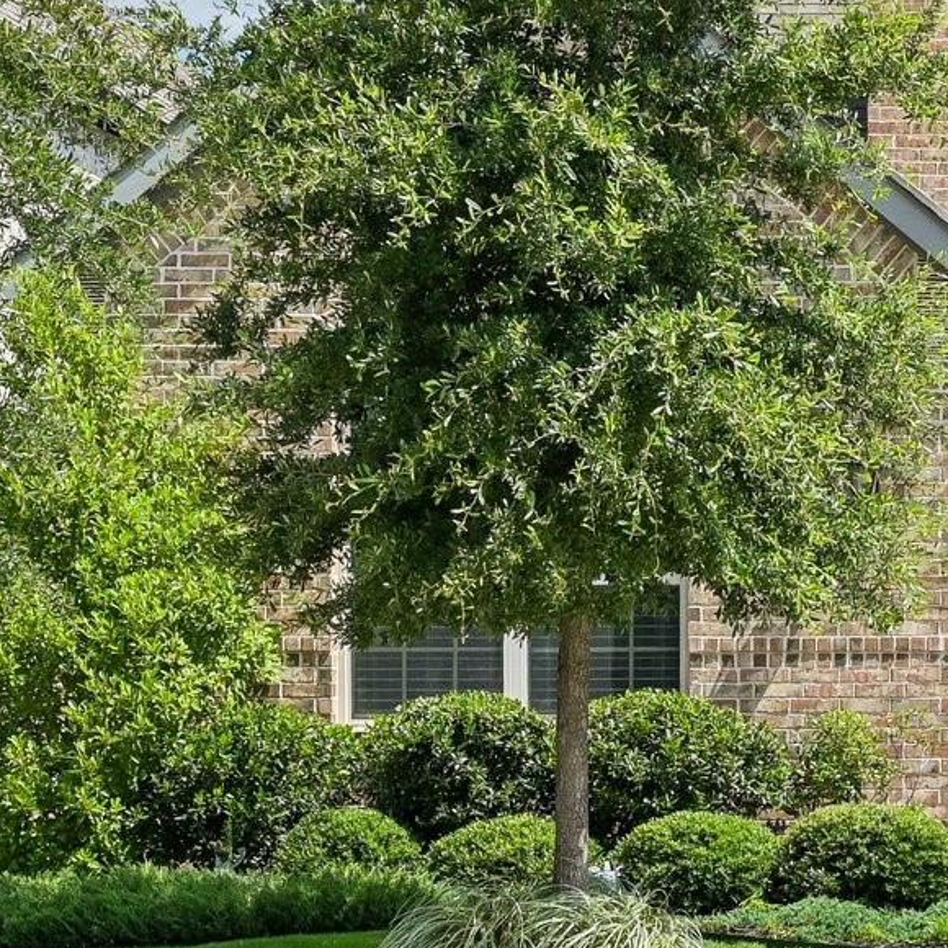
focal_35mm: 90
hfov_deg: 17.9
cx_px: 1278
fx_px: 2789
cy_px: 373
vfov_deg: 19.3
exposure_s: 1/1250
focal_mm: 30
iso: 400
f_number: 8
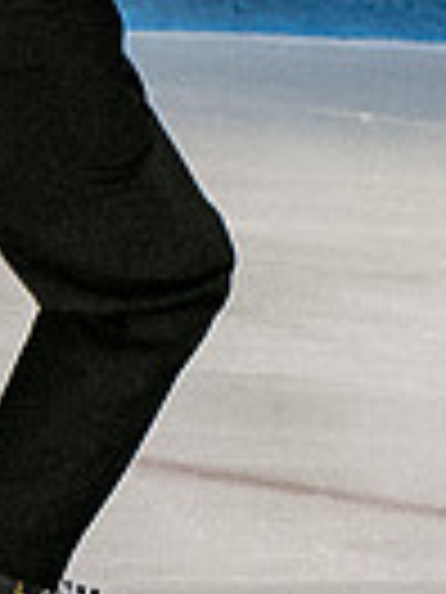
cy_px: -307
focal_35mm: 1030
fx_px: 17694
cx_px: -68
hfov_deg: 1.4
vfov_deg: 1.9
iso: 2500
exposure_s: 1/800
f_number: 4
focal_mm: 100
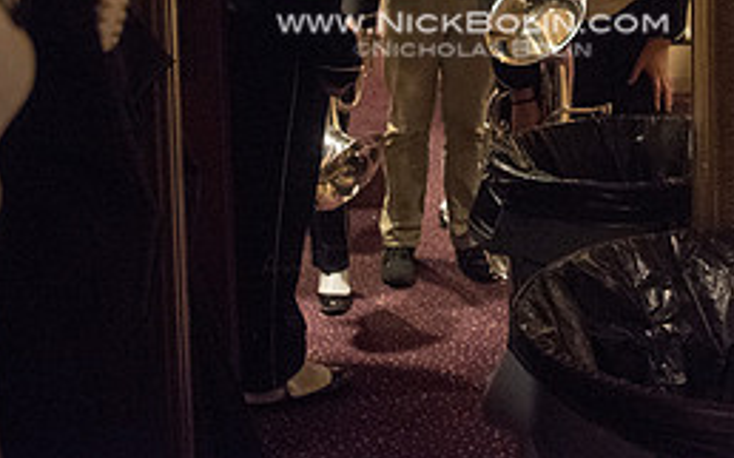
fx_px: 1100
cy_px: -78
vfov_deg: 21.9
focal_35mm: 55
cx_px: 472
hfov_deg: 36.6
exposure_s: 1/160
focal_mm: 24
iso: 4000
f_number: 2.8
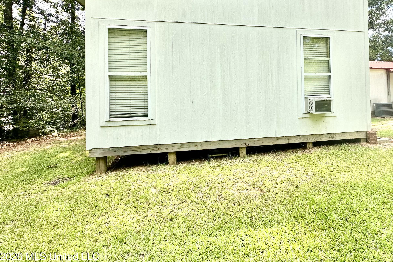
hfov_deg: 88.9
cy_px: 91
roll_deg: -0.1
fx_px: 196
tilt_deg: +0.8
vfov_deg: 65.9
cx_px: 234
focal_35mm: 18
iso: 40
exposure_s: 1/626
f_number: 2.2
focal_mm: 2.22
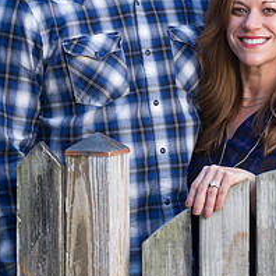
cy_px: 29
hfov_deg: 7.3
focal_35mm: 241
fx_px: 2174
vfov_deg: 7.2
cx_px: 181
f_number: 4.5
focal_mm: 125
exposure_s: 1/100
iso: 400
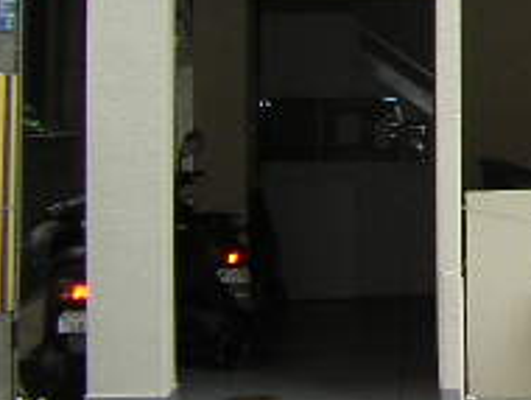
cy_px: -193
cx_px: 864
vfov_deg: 11.2
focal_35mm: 128
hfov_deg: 14.1
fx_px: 1966
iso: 71
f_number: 2.9
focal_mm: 5.8
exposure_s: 1/159
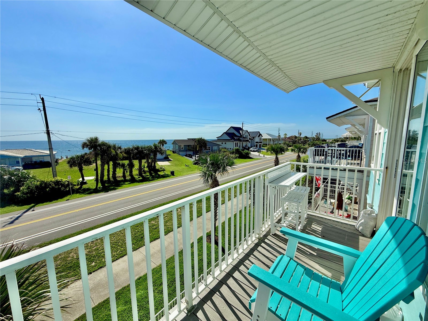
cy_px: 160
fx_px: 173
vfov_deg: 85.7
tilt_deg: -6.5
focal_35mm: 14
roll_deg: +0.4
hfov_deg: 102.1
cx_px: 214
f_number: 2.2
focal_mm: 2.22
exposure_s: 1/4425
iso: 50
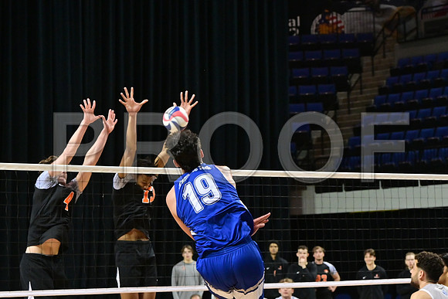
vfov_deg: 11.7
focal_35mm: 117
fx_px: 1456
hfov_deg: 17.5
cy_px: 150
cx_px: 224
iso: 2500
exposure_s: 1/800
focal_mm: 78
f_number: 5.6
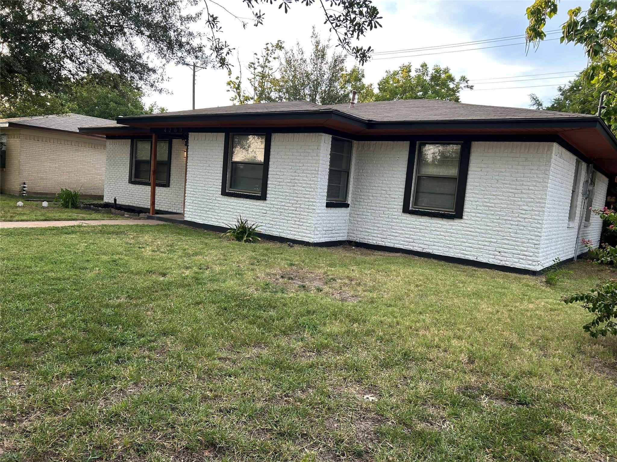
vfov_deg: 53.1
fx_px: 463
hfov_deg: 67.3
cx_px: 308
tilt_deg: -4.8
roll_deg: -6.4
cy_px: 231
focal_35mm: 26
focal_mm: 5.7
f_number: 1.5
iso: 50
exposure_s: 1/318
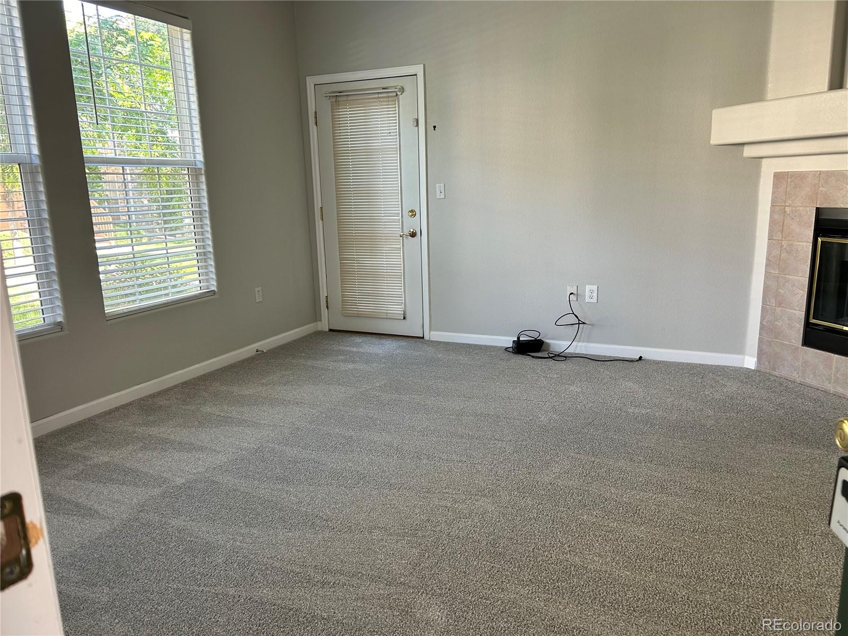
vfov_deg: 53.1
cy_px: 318
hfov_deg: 67.3
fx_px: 637
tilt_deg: -12.8
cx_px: 424
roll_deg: +1.4
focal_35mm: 26
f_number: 1.5
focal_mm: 5.7
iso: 80
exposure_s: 1/60
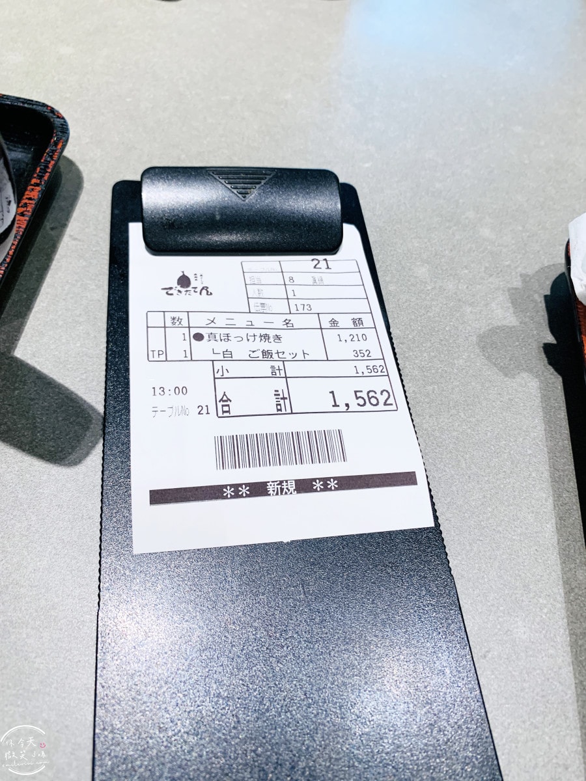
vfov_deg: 67.3
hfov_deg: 53.1
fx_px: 587
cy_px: 390
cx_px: 293
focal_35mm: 26
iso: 100
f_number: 1.8
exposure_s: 1/60
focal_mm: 4.25
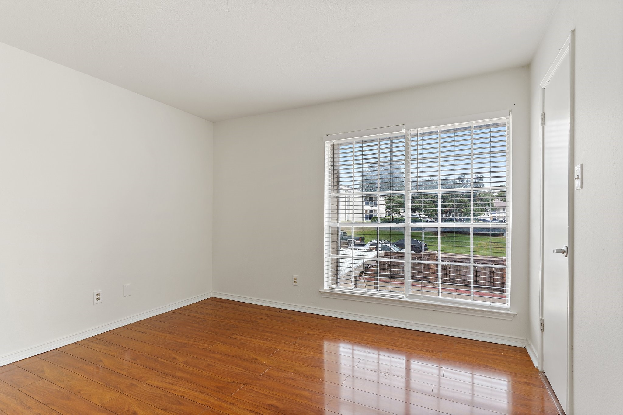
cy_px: 208
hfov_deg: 93.3
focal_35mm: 17
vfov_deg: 70.4
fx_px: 294
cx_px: 312
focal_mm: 17
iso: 320
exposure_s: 1/8
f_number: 9.5
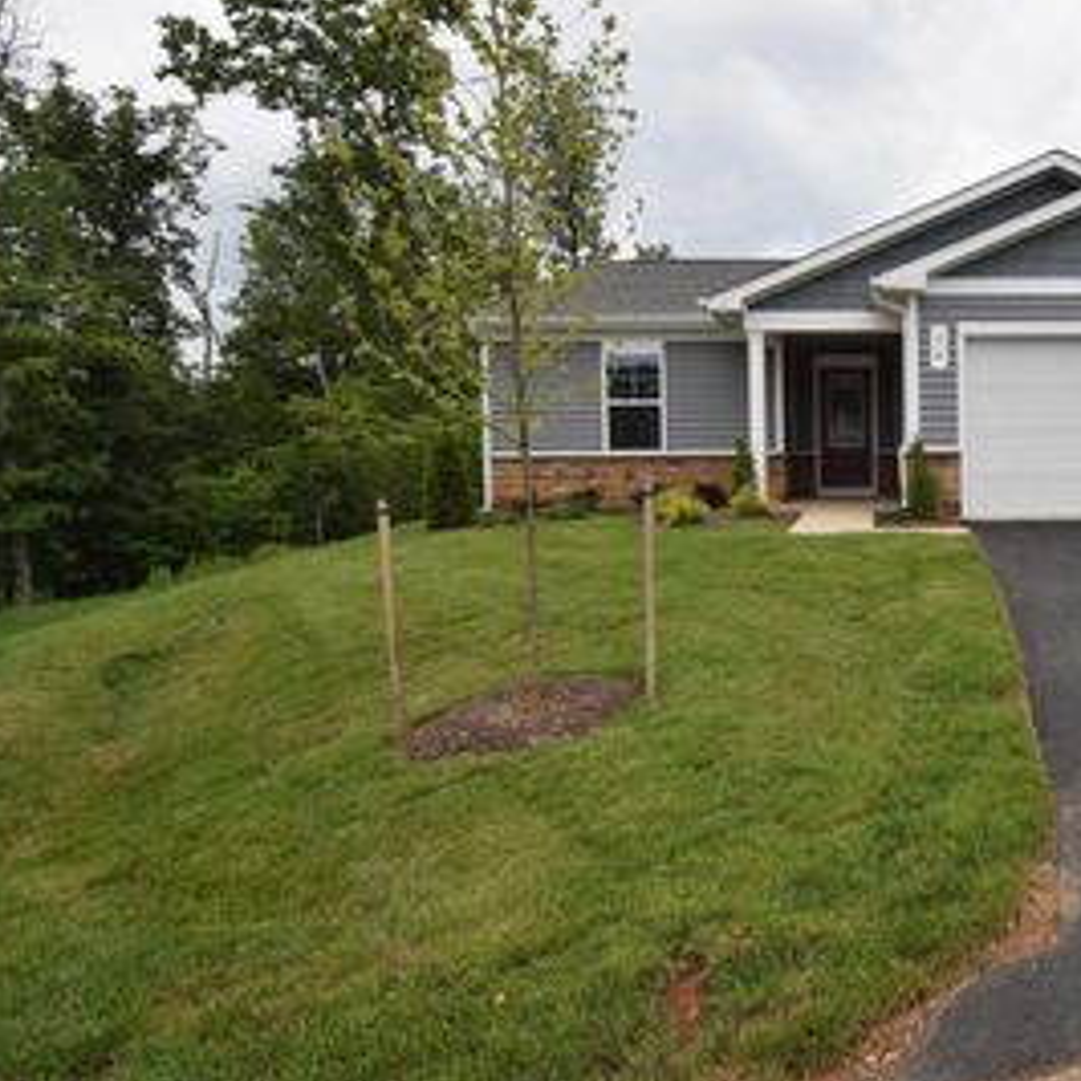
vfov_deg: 64.9
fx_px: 848
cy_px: 496
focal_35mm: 24
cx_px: 902
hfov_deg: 58.7
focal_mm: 10
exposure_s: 1/200
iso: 100
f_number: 10
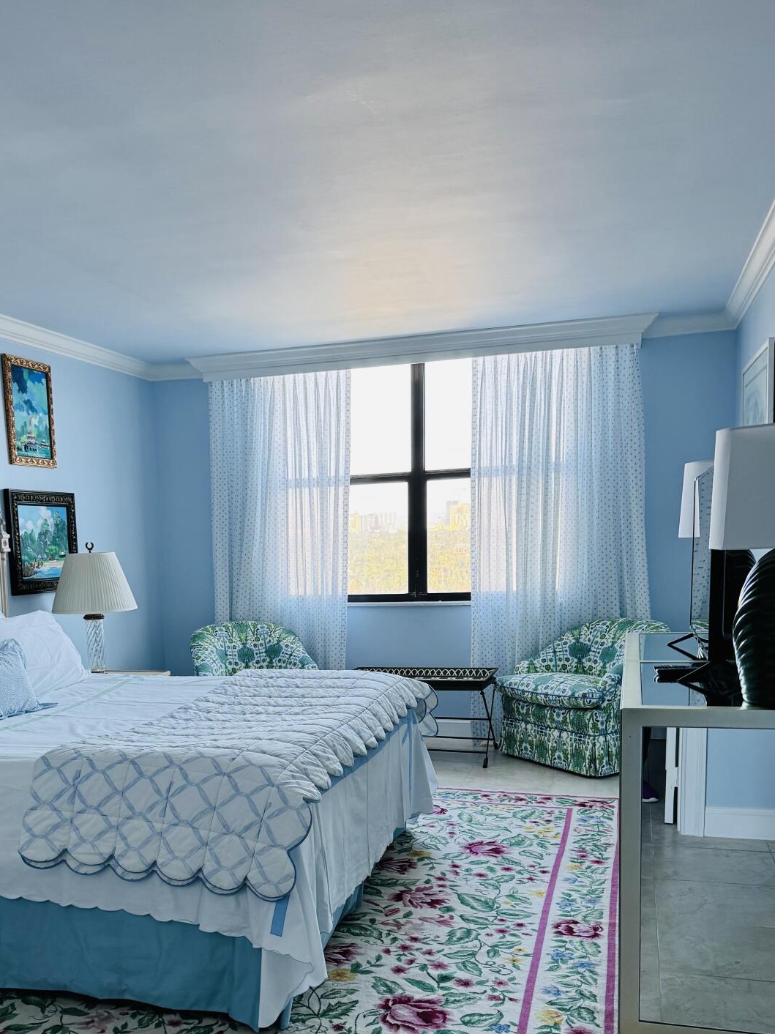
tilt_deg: -8.9
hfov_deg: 41.3
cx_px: 266
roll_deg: +2.3
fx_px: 1015
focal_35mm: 34
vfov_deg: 52.8
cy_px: 695
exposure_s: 1/121
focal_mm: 6.76
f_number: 1.78
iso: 100
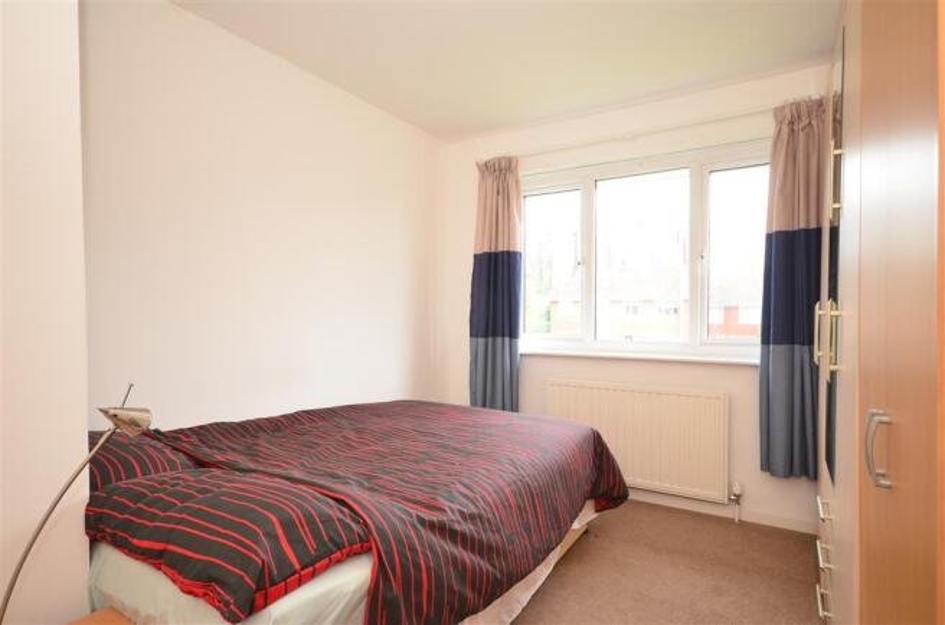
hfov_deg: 85.6
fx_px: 511
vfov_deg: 62.9
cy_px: 312
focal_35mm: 20
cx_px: 472
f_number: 4.8
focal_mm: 13
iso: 200
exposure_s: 1/20
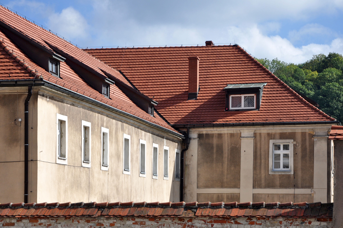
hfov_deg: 21.9
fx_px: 885
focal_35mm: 93
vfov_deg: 14.7
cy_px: 114
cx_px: 172
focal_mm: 62
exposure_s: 1/800
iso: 200
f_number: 7.1
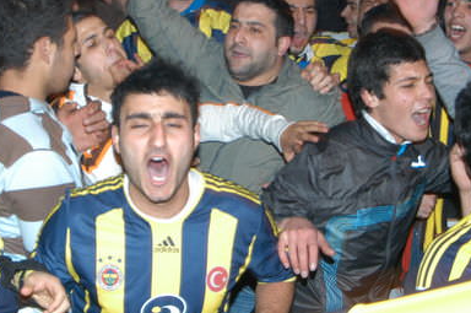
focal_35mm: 75
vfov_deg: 18.1
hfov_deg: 26.9
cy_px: 118
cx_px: 180
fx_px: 980
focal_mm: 24
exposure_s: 1/40
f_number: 3.5
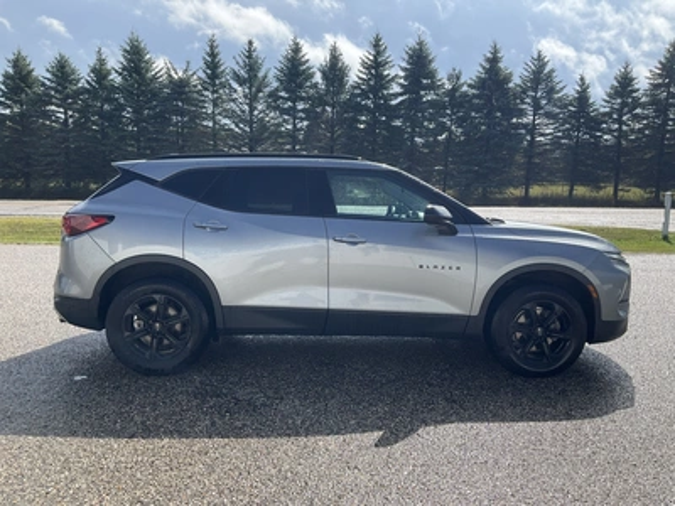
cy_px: 253
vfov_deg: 48.2
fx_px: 565
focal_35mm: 29
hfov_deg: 61.7
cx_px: 338
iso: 25
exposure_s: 1/1311
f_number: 1.8
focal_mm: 3
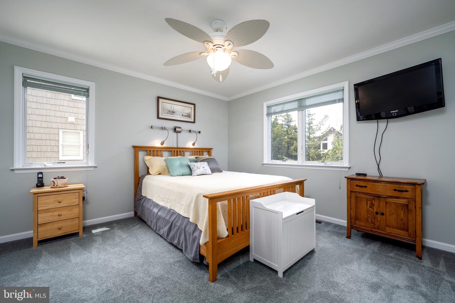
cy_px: 152
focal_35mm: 15
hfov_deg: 100.4
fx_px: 190
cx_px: 228
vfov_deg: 77.3
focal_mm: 15
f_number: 7.1
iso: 160
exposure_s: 1/13
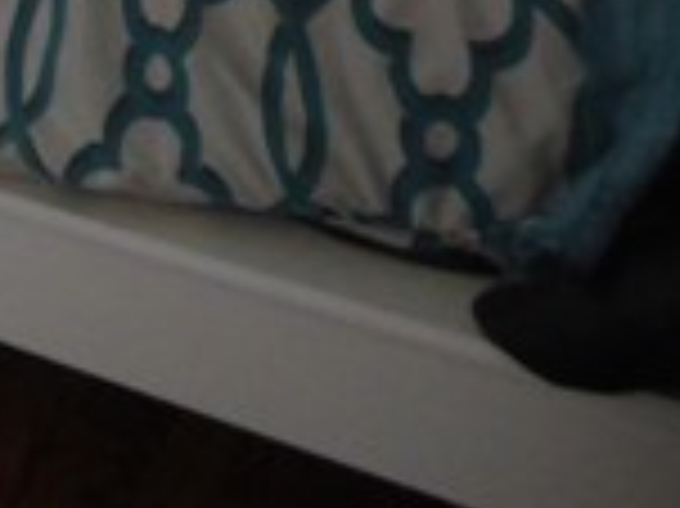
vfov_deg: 14.7
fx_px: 1668
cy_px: -463
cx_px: -374
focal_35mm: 85
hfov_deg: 19.6
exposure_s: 1/25
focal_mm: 3.58
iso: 400
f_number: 2.8
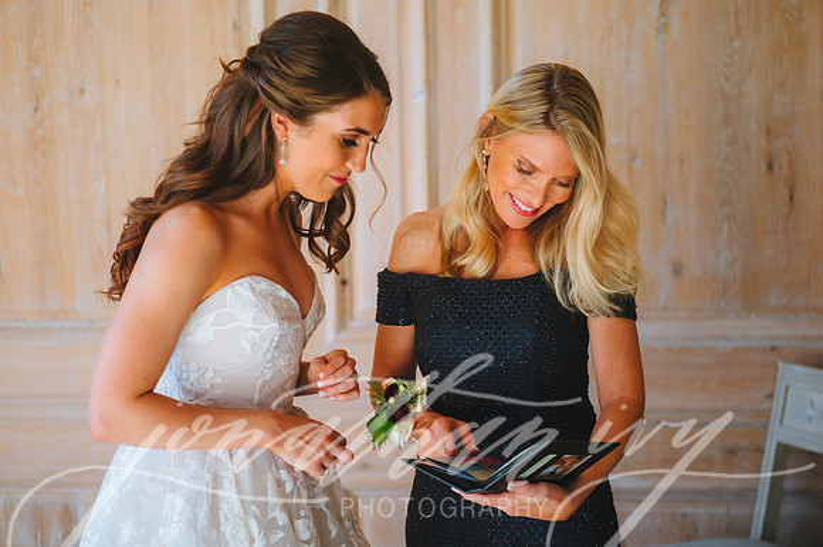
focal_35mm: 62
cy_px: 274
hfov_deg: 32.4
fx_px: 1417
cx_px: 412
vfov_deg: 21.9
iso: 1250
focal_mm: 62
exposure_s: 1/640
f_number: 2.8
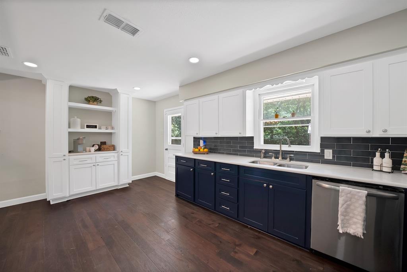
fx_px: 136
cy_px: 136
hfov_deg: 112.6
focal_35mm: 12
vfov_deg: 90.1
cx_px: 204
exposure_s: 1/5
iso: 640
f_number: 9
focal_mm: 12
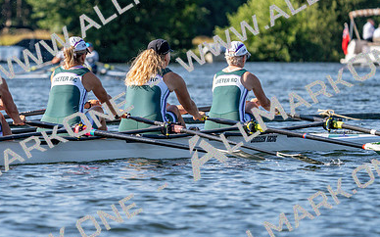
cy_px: 89
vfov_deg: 2.9
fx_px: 4658
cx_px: 105
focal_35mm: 450
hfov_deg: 4.7
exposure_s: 1/1600
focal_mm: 295
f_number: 5.6
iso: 400
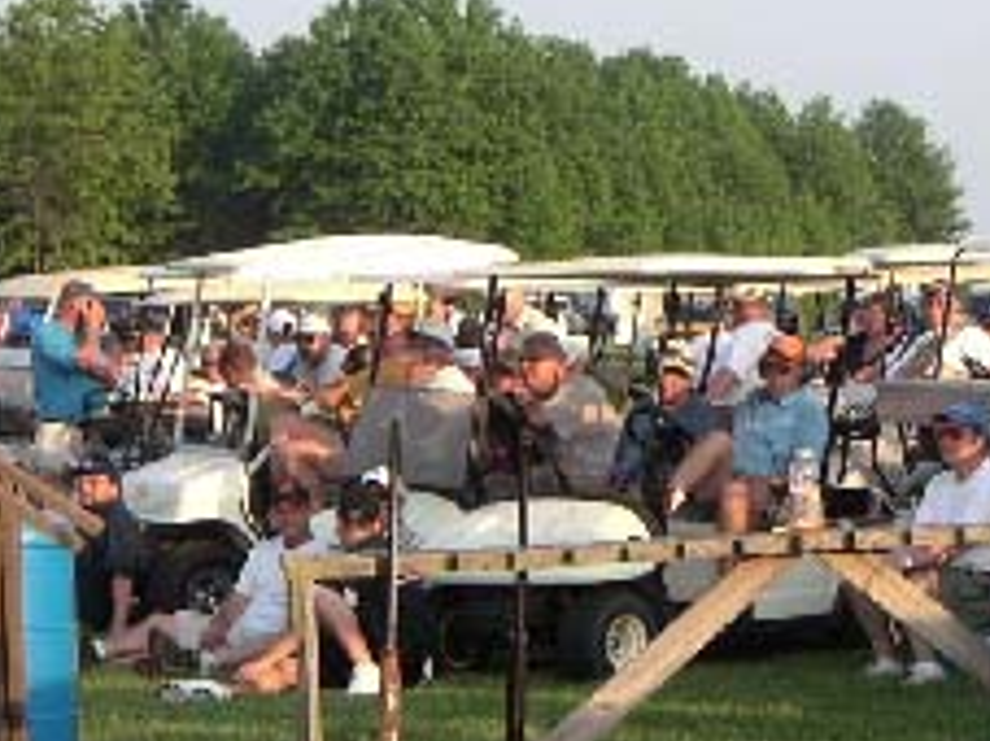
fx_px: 4345
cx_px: 916
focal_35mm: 152
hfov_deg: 12.9
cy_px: 386
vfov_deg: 9.8
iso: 50
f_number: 3.1
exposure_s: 1/190
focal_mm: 10.7
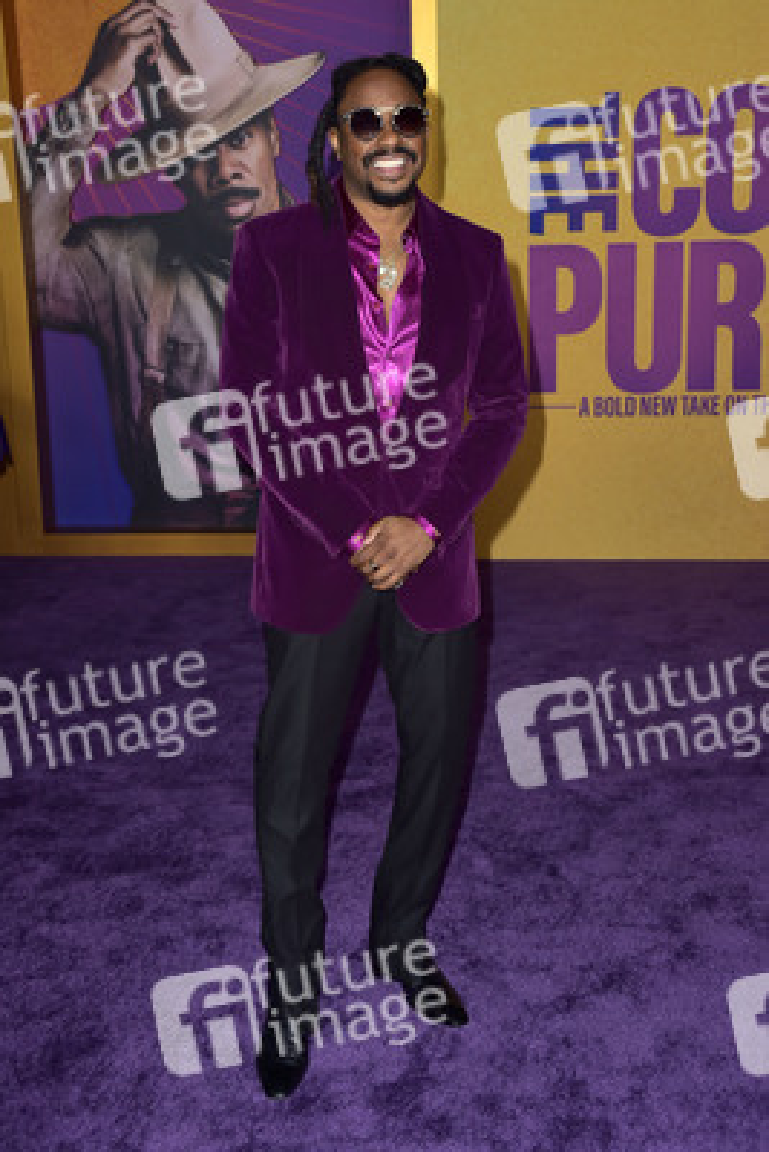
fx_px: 1537
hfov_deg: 28.1
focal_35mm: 48
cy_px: 576
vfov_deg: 41.1
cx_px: 384
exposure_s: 1/250
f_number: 6.3
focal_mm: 48
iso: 320
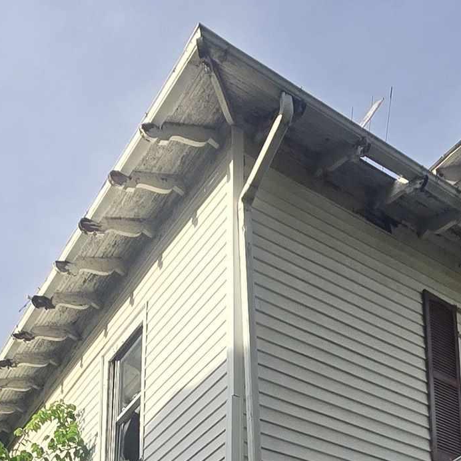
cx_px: 332
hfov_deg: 32.9
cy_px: 645
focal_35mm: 51
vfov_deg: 26.5
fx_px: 768
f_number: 2.2
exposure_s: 1/752
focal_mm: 2.2
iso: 50
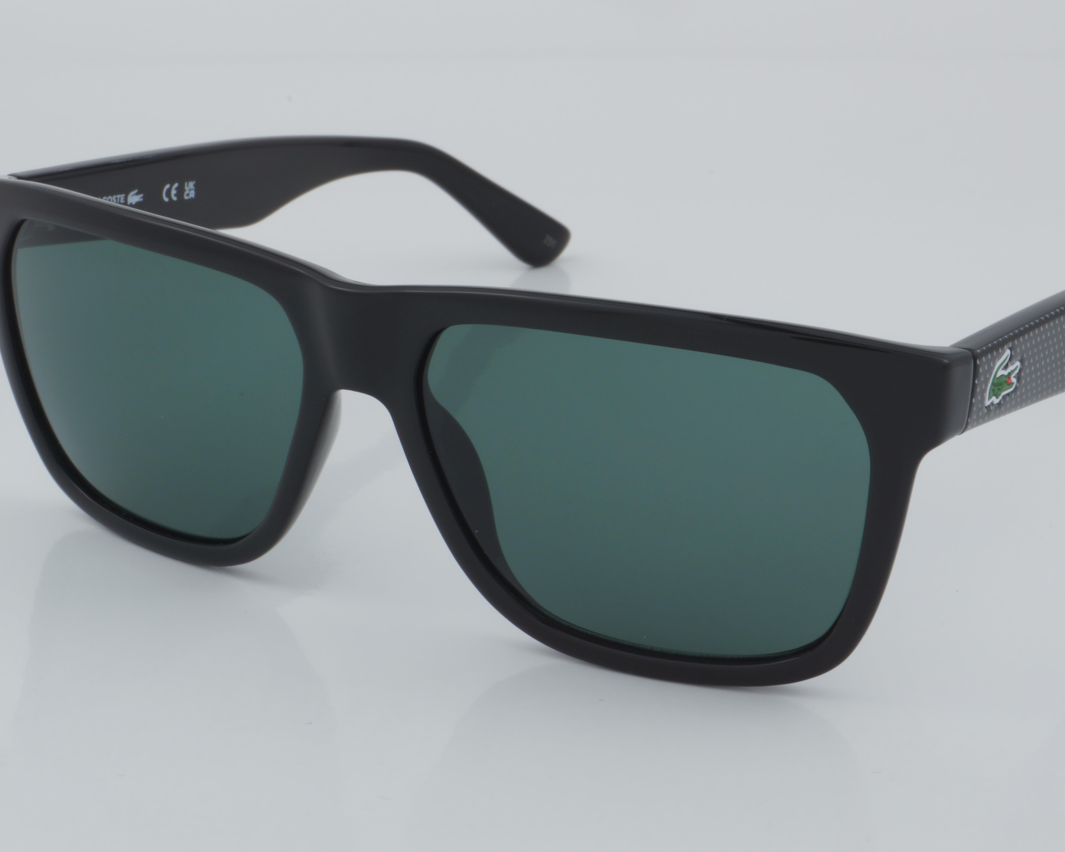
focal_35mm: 85
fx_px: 2679
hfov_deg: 22.5
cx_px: 600
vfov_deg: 18.1
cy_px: 426
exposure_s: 1/4
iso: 100
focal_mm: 50
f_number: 32
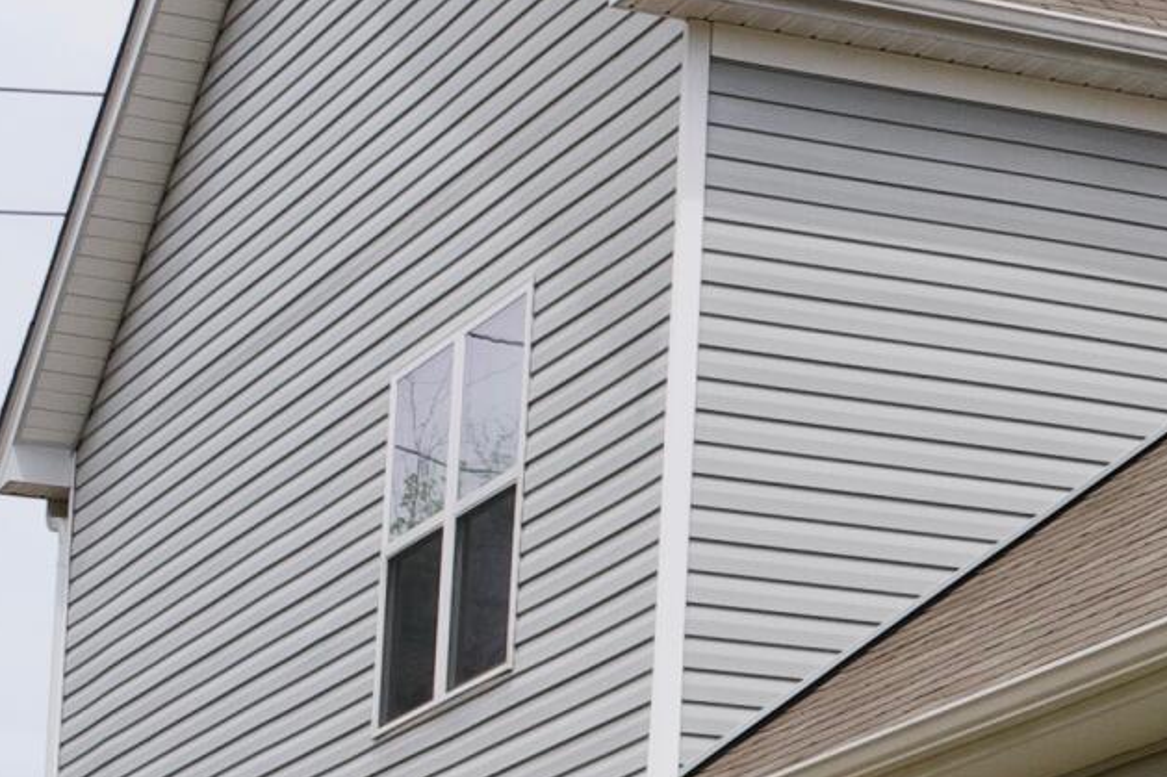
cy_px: 802
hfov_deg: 11.0
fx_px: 5412
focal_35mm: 167
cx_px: 2473
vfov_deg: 8.2
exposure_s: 1/320
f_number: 16
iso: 640
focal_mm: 35
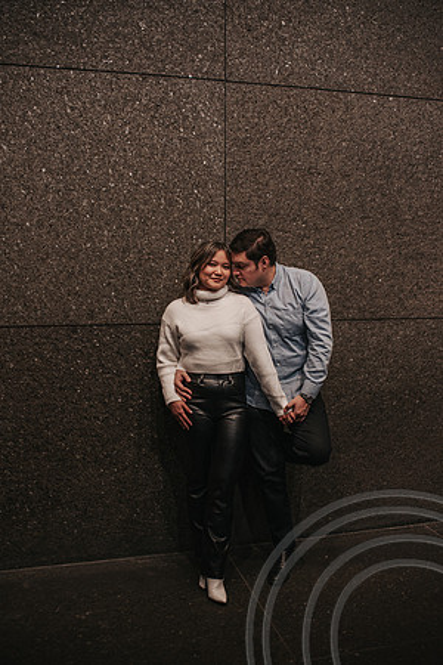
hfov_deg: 37.9
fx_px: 646
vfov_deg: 54.4
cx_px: 222
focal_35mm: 35
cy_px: 332
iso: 1250
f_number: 2.8
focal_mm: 35
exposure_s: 1/160
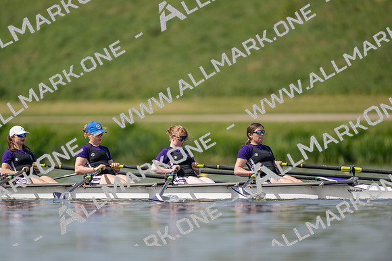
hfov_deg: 3.4
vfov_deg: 2.3
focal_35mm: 600
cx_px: 196
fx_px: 6535
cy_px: 130
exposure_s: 1/2500
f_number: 4
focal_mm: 600
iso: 250
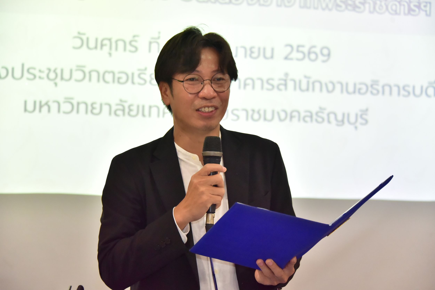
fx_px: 1269
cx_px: 218
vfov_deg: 13.1
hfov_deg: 19.4
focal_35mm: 105
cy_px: 145
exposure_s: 1/160
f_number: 5.6
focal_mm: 105
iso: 10000
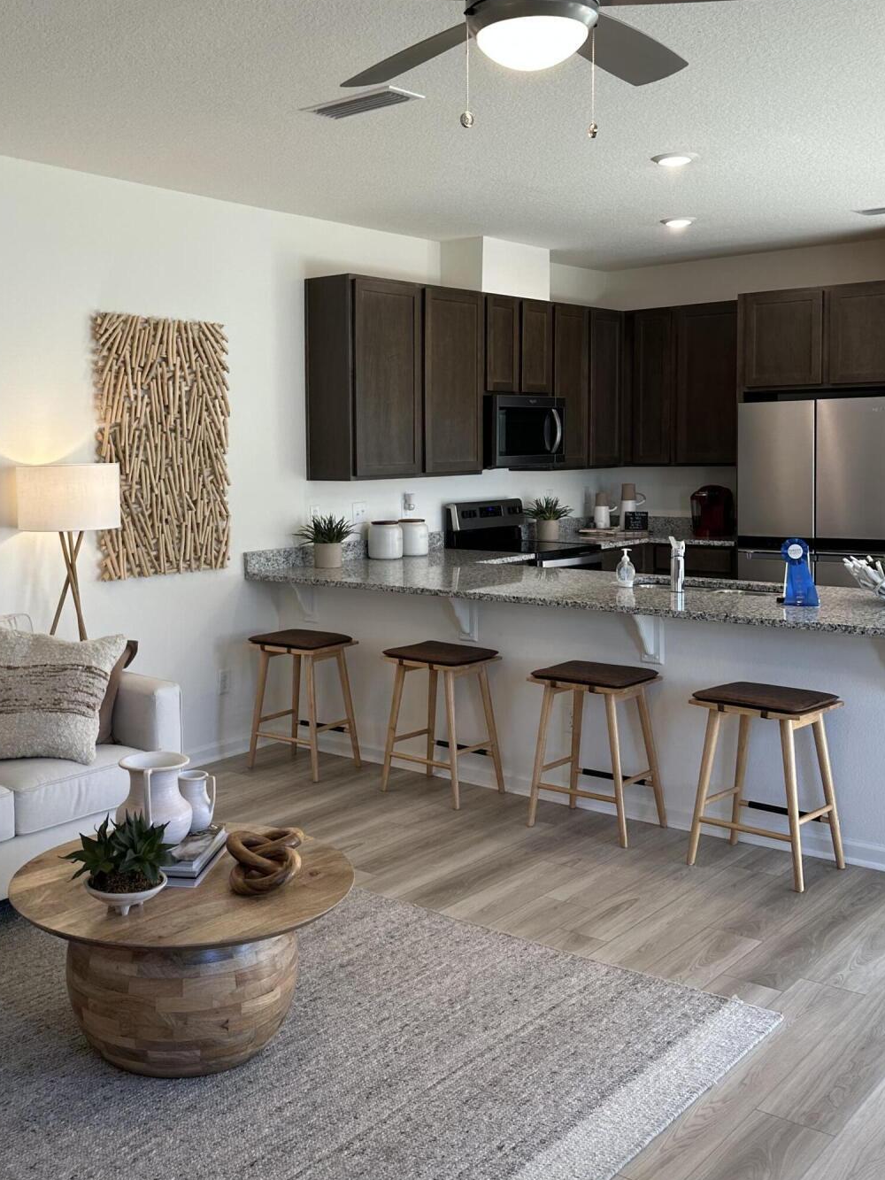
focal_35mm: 36
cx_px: 297
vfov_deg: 51.2
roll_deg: +0.5
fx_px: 1227
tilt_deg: -2.0
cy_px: 504
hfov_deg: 39.2
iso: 80
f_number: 1.78
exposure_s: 1/120
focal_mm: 6.86
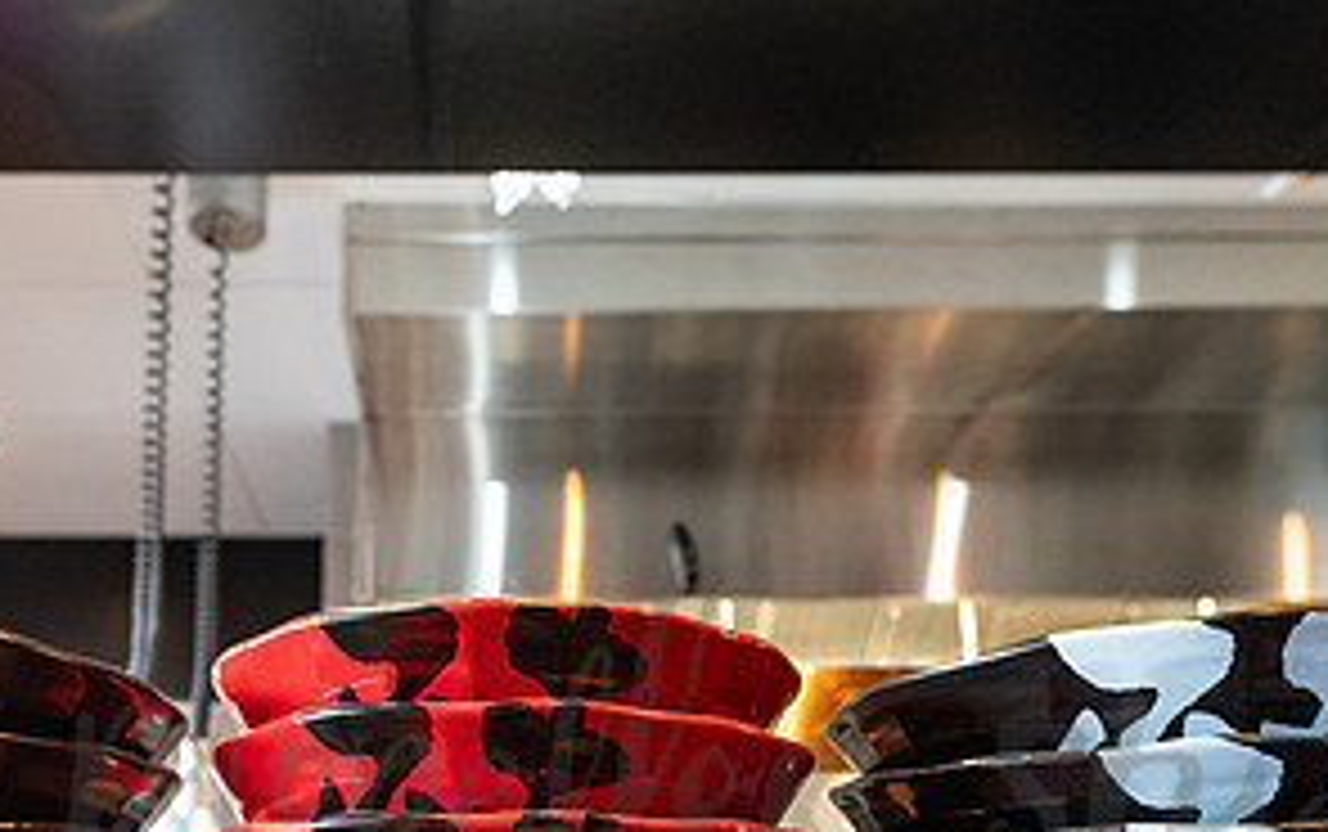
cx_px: 459
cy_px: 756
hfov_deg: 64.9
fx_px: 1014
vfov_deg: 41.0
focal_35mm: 28
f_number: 4
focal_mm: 14
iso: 2500
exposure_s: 1/100
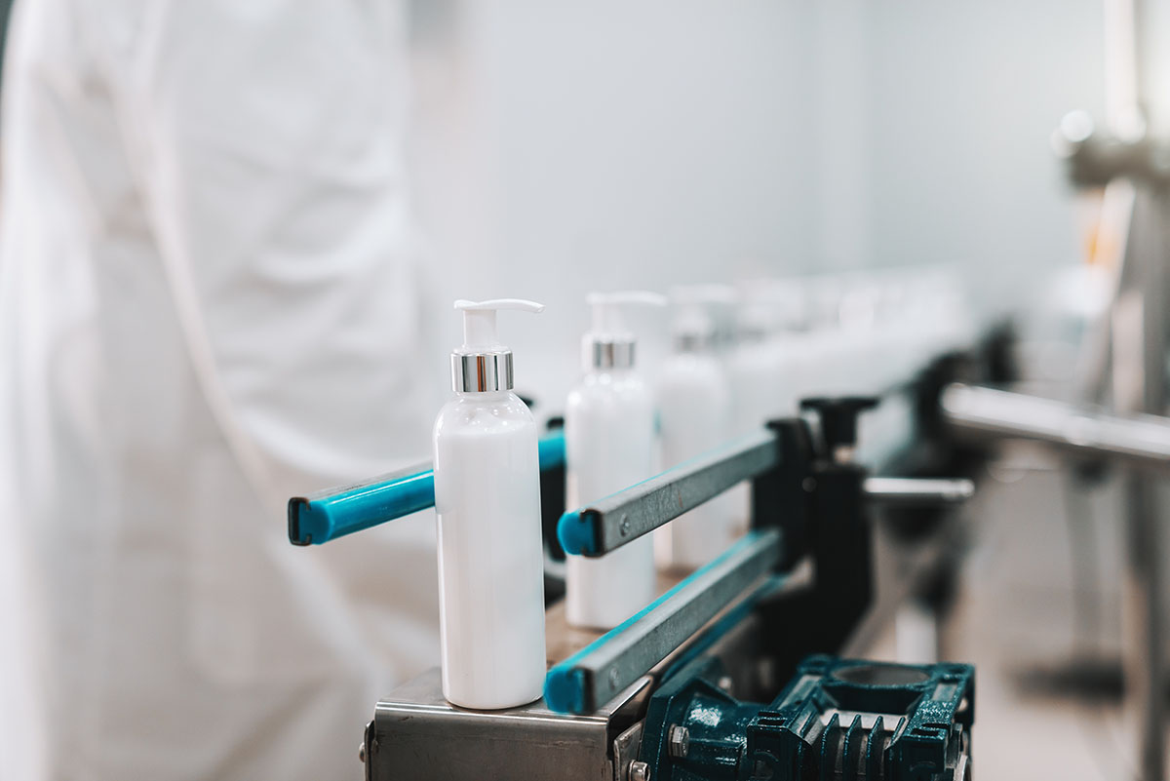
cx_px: 585
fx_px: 1625
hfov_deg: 39.6
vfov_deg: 27.0
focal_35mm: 50
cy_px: 390
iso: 400
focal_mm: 50
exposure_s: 1/160
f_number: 2
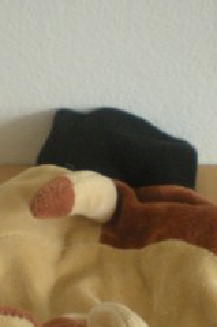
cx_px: 117
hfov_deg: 15.9
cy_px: 261
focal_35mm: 86
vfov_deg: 23.3
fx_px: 779
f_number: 3.1
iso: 336
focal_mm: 6.3
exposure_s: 1/8
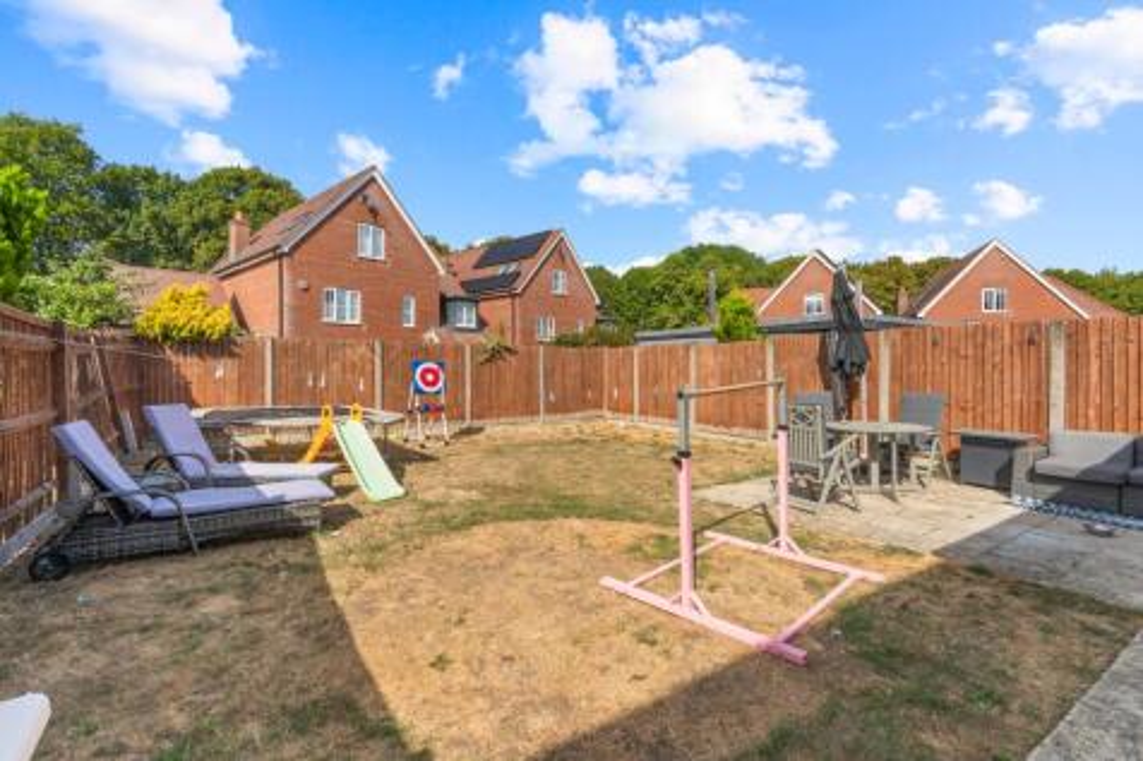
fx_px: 508
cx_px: 572
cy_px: 380
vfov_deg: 73.7
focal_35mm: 16
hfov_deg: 96.8
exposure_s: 1/250
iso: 320
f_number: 7.1
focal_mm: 16
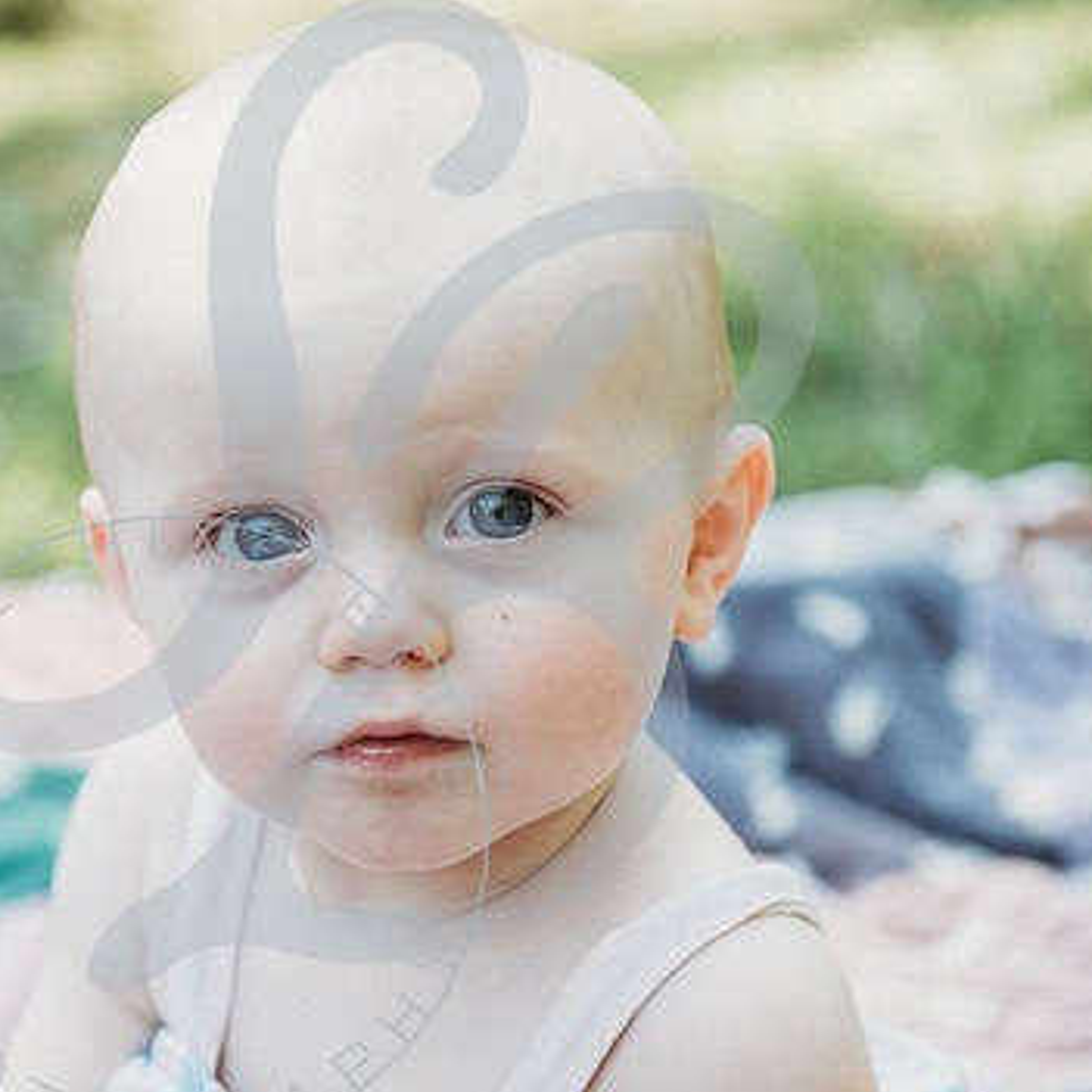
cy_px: 574
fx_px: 3105
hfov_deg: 19.8
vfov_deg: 19.9
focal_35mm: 87
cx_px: 324
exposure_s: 1/125
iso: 200
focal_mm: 62
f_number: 5
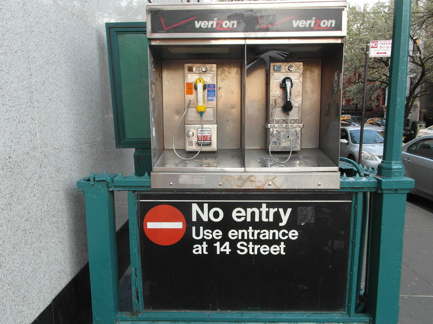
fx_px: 313
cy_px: 173
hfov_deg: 69.4
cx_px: 214
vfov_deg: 54.8
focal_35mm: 25
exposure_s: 1/30
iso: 100
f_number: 3.5
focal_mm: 4.1
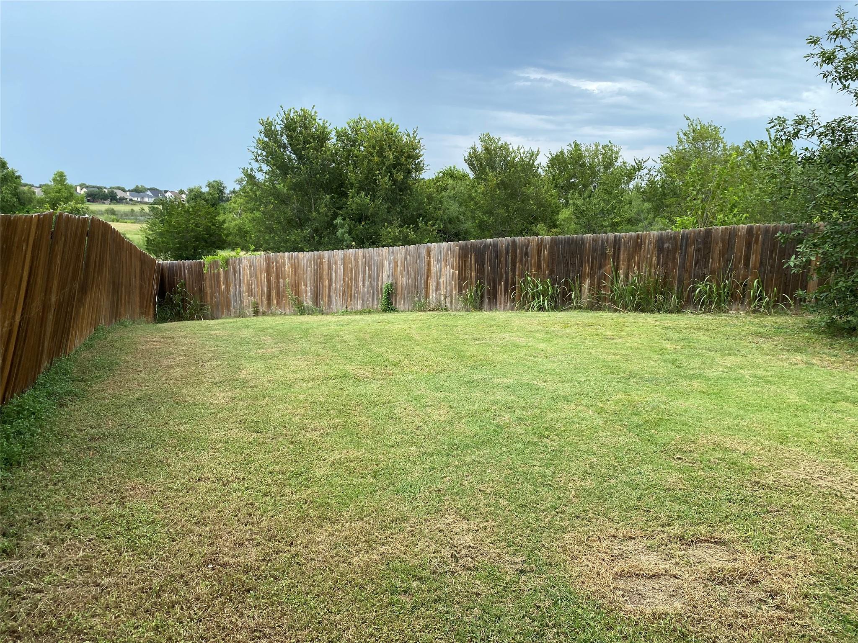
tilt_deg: -12.9
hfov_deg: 67.3
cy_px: 322
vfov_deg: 53.1
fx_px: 644
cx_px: 429
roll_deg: -2.8
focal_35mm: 26
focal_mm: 4.25
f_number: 1.8
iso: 32
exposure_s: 1/1206
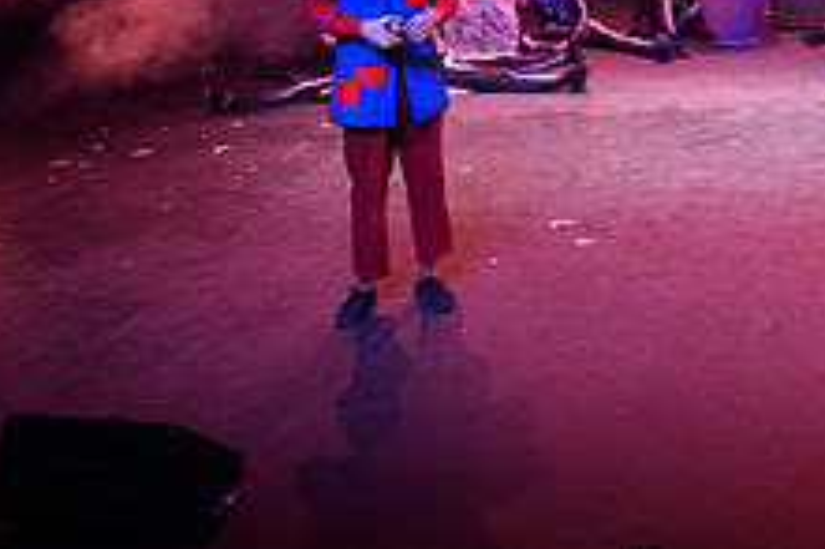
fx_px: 1832
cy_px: -123
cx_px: 915
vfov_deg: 16.3
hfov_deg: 23.7
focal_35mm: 80
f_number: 5.6
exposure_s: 1/25
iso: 1250
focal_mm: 27
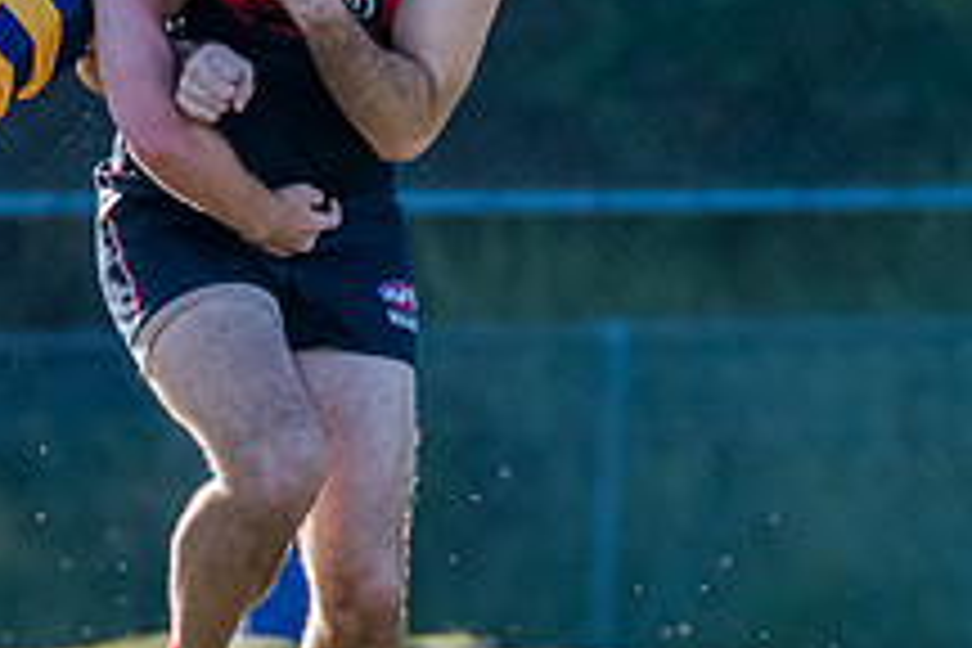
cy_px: -133
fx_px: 58018
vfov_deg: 0.6
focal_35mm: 2149
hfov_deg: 1.0
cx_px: 292
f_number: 5.6
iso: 1000
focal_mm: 420
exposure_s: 1/2000
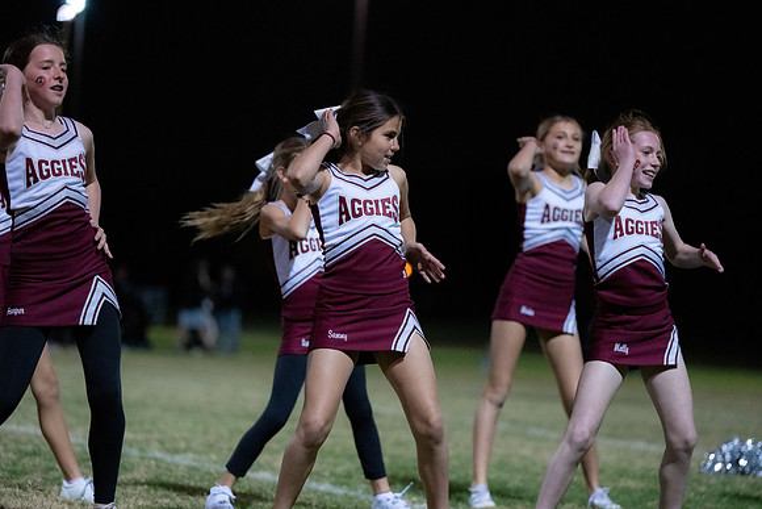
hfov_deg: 15.3
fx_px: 2837
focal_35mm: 134
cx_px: 381
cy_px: 254
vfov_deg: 10.2
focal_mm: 134
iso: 8000
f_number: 2.8
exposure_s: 1/800
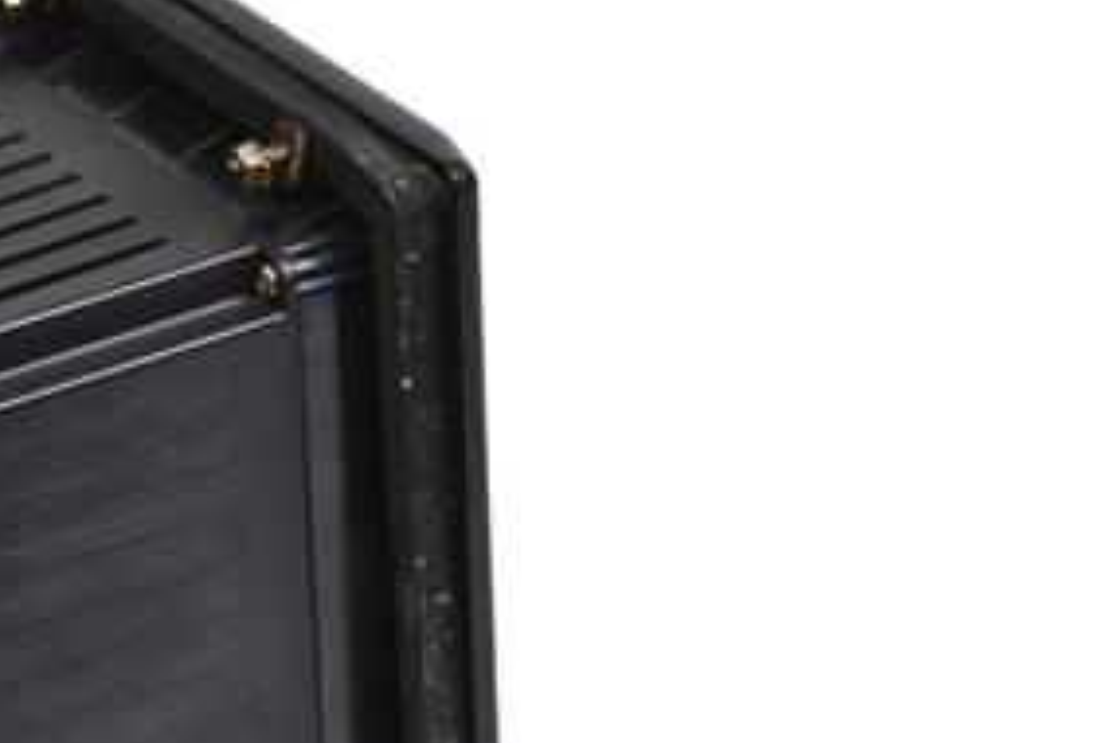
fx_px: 5377
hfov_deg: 11.6
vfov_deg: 7.9
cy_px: 399
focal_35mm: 174
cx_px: -59
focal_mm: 55
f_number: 16
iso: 200
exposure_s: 1/200
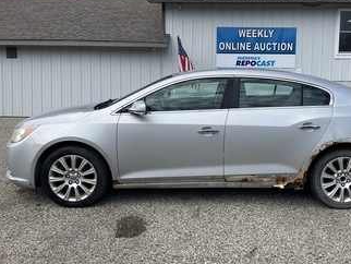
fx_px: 365
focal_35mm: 36
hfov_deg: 50.9
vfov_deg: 39.6
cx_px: 216
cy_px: 113
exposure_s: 1/1675
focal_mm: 3
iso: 25
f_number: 1.8
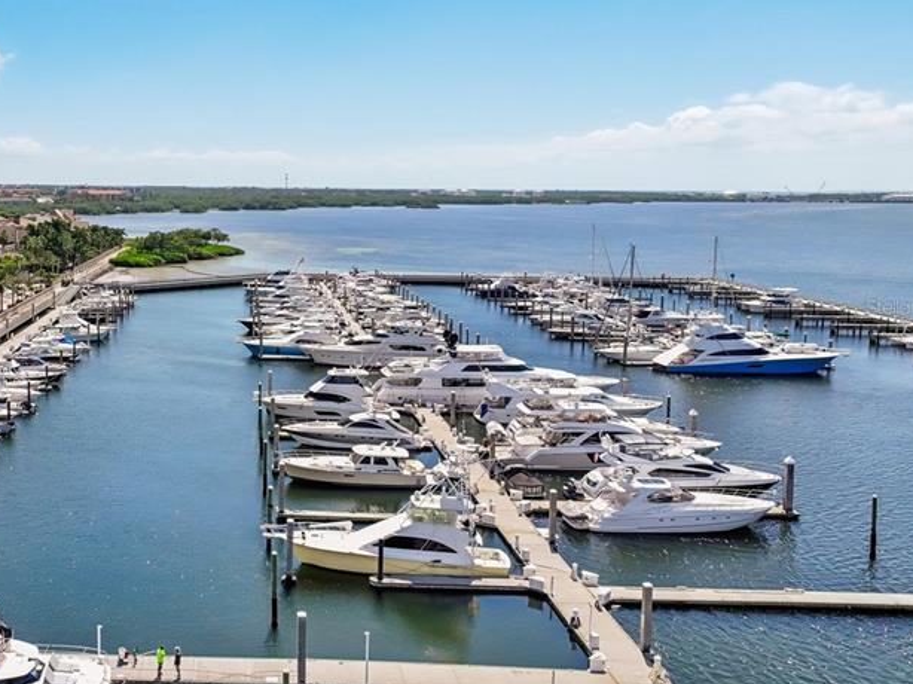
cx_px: 195
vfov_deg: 35.9
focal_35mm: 40
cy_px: 306
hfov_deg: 44.7
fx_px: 1055
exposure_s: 1/6400
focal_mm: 12.3
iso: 400
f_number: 2.8
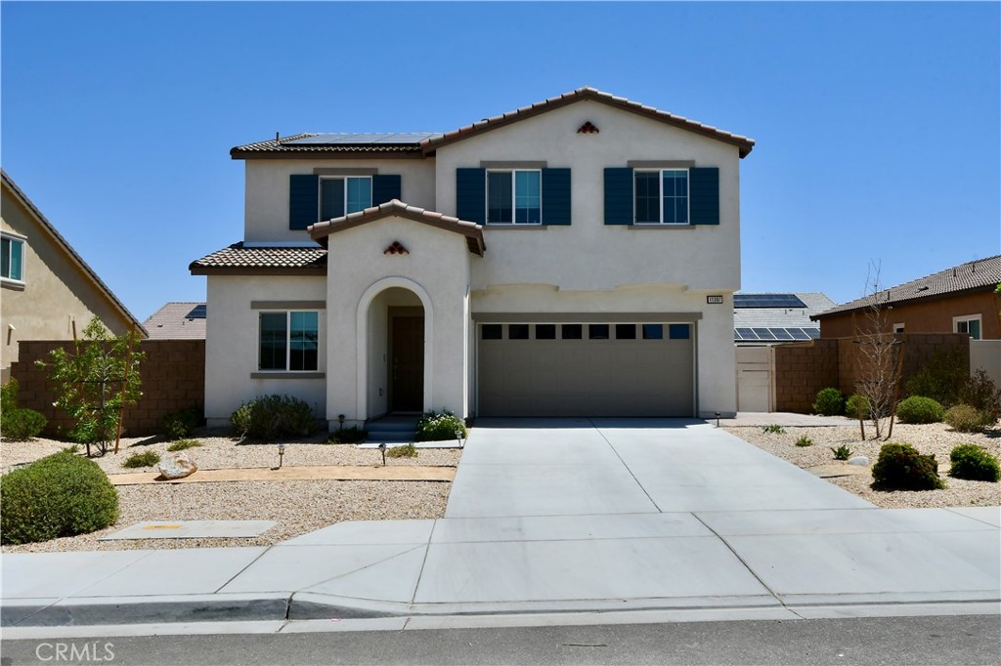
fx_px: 792
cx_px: 500
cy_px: 333
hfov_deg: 64.6
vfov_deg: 45.6
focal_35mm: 28
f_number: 20
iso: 180
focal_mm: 19
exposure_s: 1/200
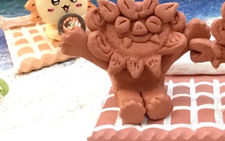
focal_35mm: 63
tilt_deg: -31.3
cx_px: 207
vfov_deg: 20.6
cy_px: 63
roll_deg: -1.1
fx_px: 386
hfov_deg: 30.8
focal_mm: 3.3
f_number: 2.4
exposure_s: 1/30
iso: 100
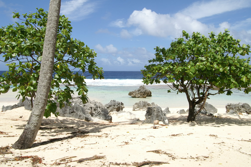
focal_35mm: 30
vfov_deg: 43.5
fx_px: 209
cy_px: 84
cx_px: 126
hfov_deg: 62.0
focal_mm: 20
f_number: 7.1
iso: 100
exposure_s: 1/640
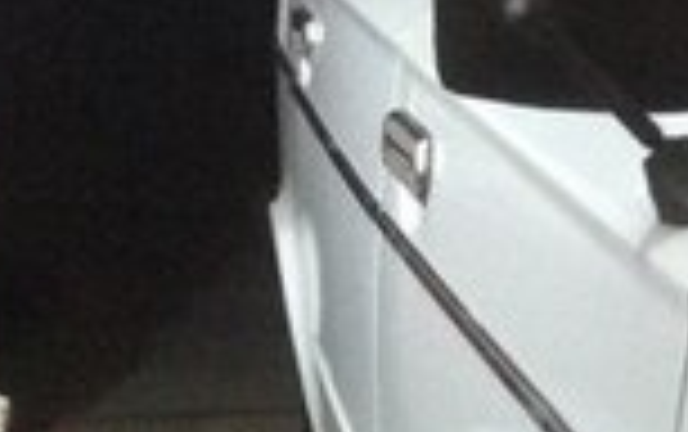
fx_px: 2834
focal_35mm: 151
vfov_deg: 8.3
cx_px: 922
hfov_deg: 13.3
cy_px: 812
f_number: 2.4
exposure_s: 1/20
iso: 320
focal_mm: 4.12
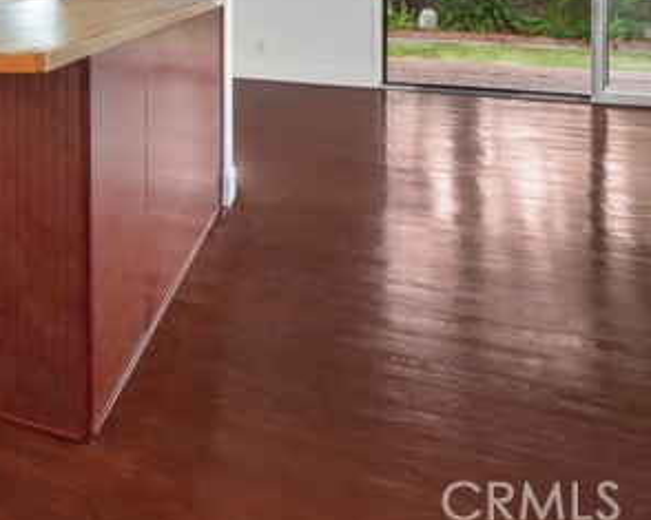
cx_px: 16
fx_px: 655
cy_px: 2
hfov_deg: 45.5
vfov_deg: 38.5
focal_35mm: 34
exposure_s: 1/15
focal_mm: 8
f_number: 9
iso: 1000
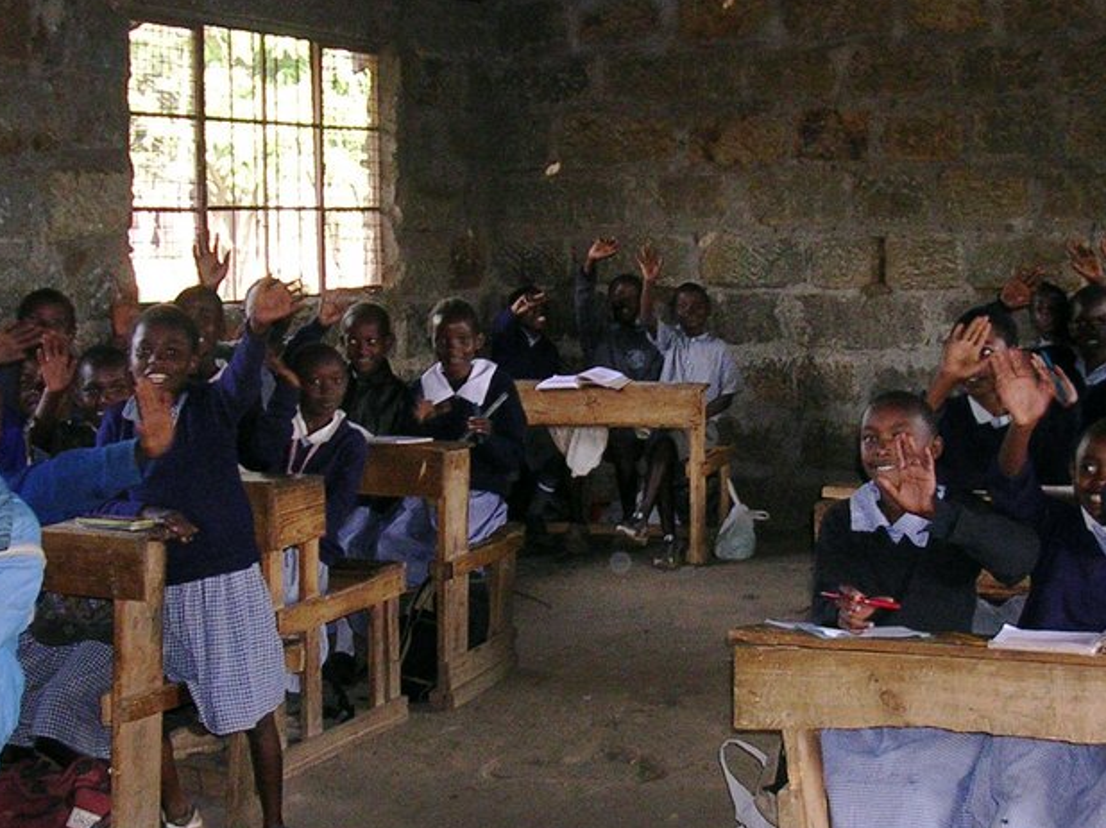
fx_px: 2012
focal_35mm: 63
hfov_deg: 30.7
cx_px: 621
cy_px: 418
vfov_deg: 23.3
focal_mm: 5.8
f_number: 2.8
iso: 112
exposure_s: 1/60.1
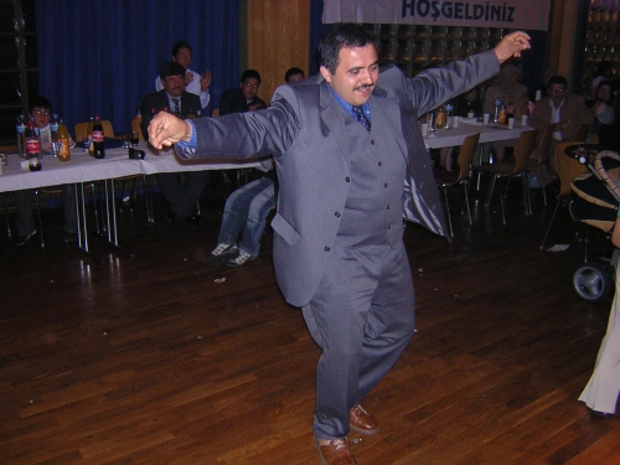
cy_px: 232
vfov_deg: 39.7
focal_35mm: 36
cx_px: 310
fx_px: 645
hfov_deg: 51.4
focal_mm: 4.7
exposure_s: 1/60.1
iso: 400
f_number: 2.6
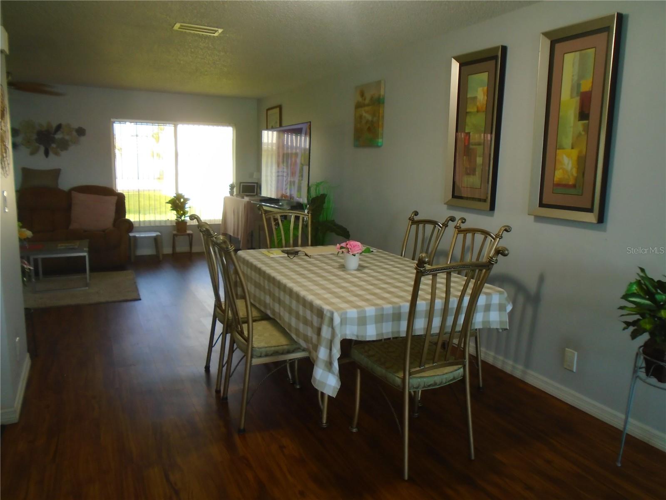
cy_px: 250
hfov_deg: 67.3
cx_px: 333
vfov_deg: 53.1
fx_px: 500
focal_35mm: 26
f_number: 3.2
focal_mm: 4.6
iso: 160
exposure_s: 1/30
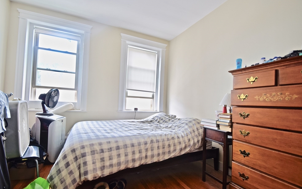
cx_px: 147
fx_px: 132
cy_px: 99
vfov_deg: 71.2
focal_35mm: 16
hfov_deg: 97.8
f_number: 4.5
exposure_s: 1/100
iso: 400
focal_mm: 10
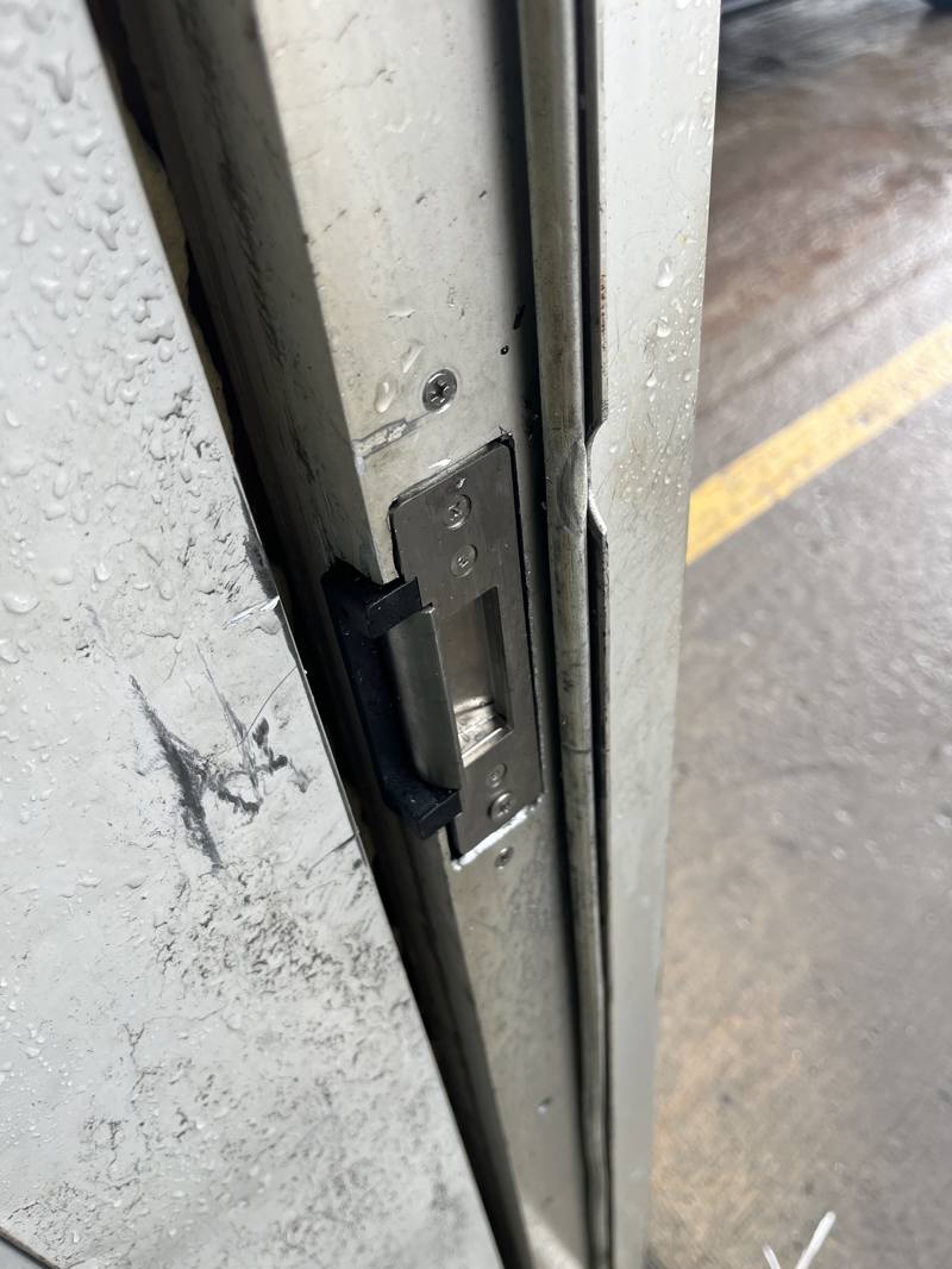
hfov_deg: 53.1
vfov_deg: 67.3
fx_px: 953
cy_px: 634
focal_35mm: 26
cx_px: 476
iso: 64
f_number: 1.6
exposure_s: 1/121
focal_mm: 5.1
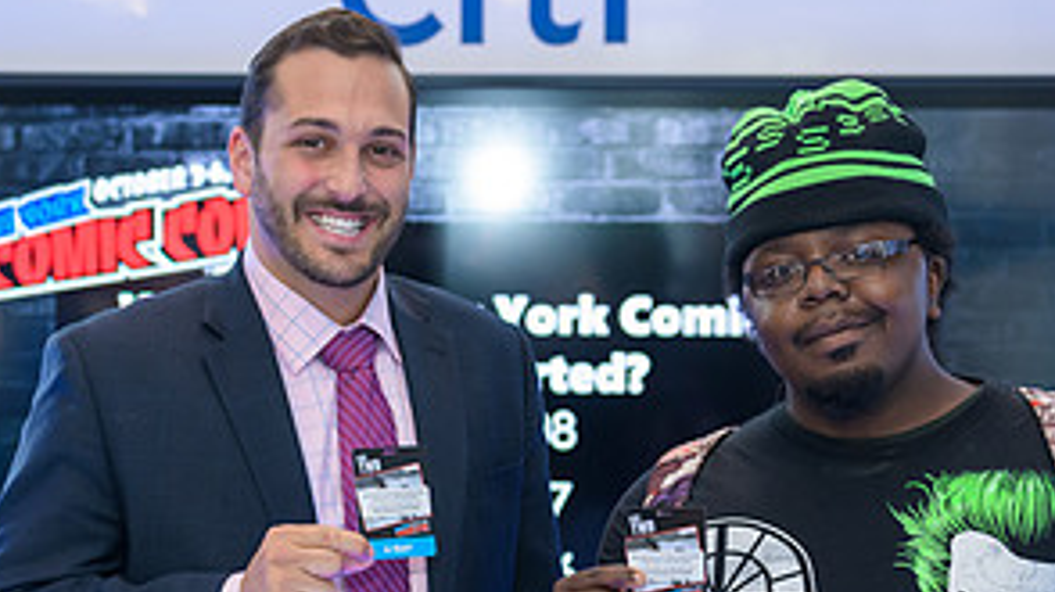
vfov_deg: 13.2
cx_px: 441
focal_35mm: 91
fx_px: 2544
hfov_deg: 23.4
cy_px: 501
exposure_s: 1/125
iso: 800
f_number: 3.2
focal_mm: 44
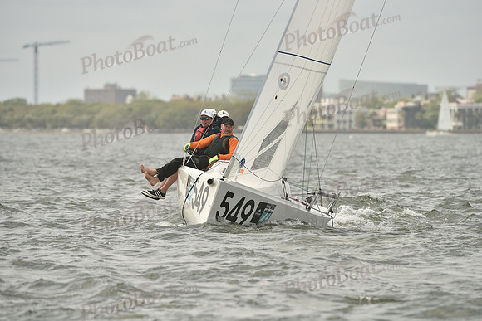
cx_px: 241
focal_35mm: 300
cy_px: 160
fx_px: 4017
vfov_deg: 4.6
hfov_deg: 6.9
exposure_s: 1/1250
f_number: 6.3
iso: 320
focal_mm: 300
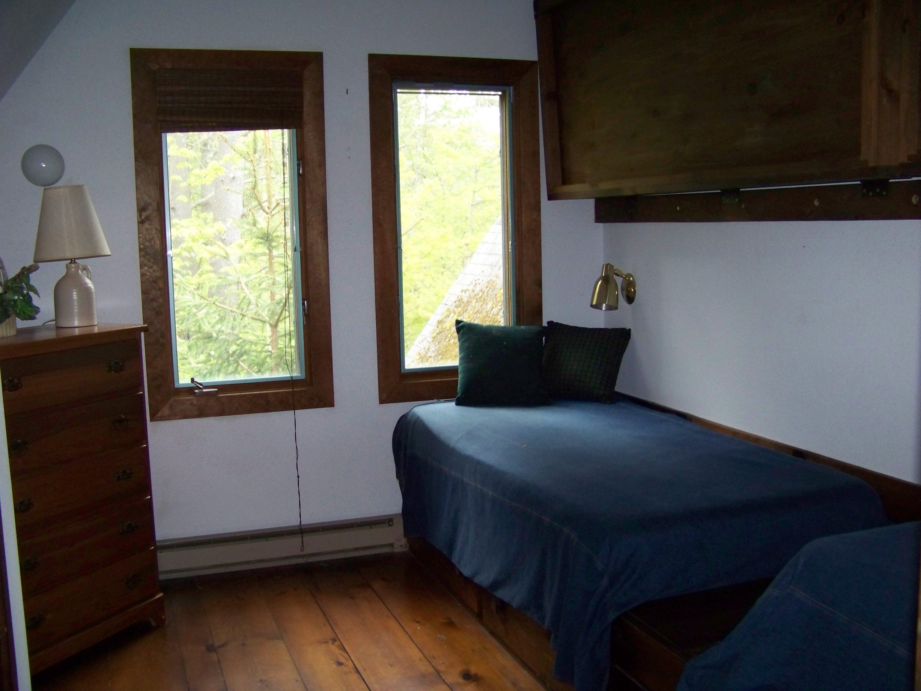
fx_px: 958
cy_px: 346
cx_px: 460
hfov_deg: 51.4
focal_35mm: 36
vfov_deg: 39.7
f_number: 2.8
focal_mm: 5.85
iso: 200
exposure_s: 1/30
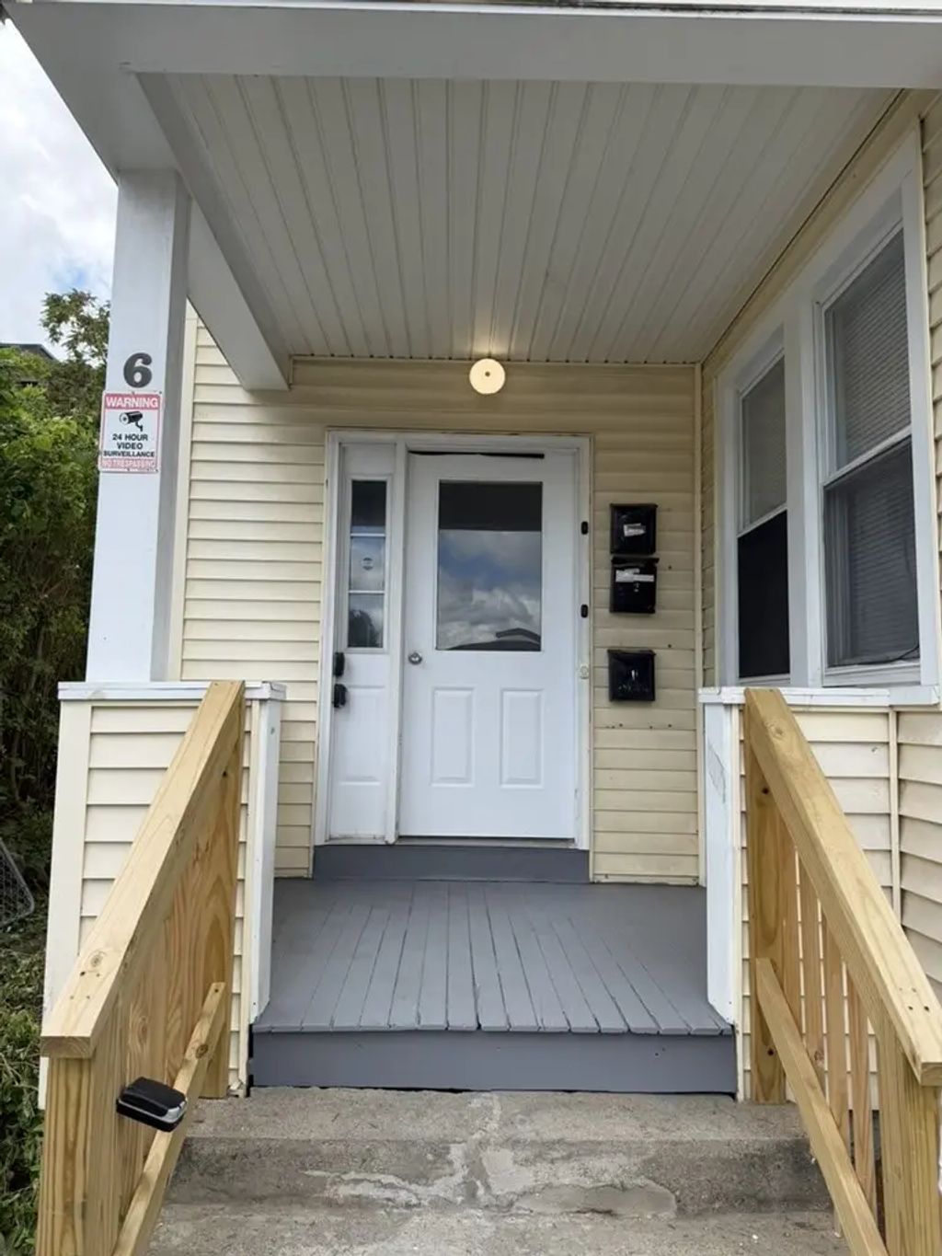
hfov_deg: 56.8
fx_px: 871
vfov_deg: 71.6
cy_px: 628
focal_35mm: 24
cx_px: 471
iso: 80
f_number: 1.78
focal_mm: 6.76
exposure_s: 1/1901
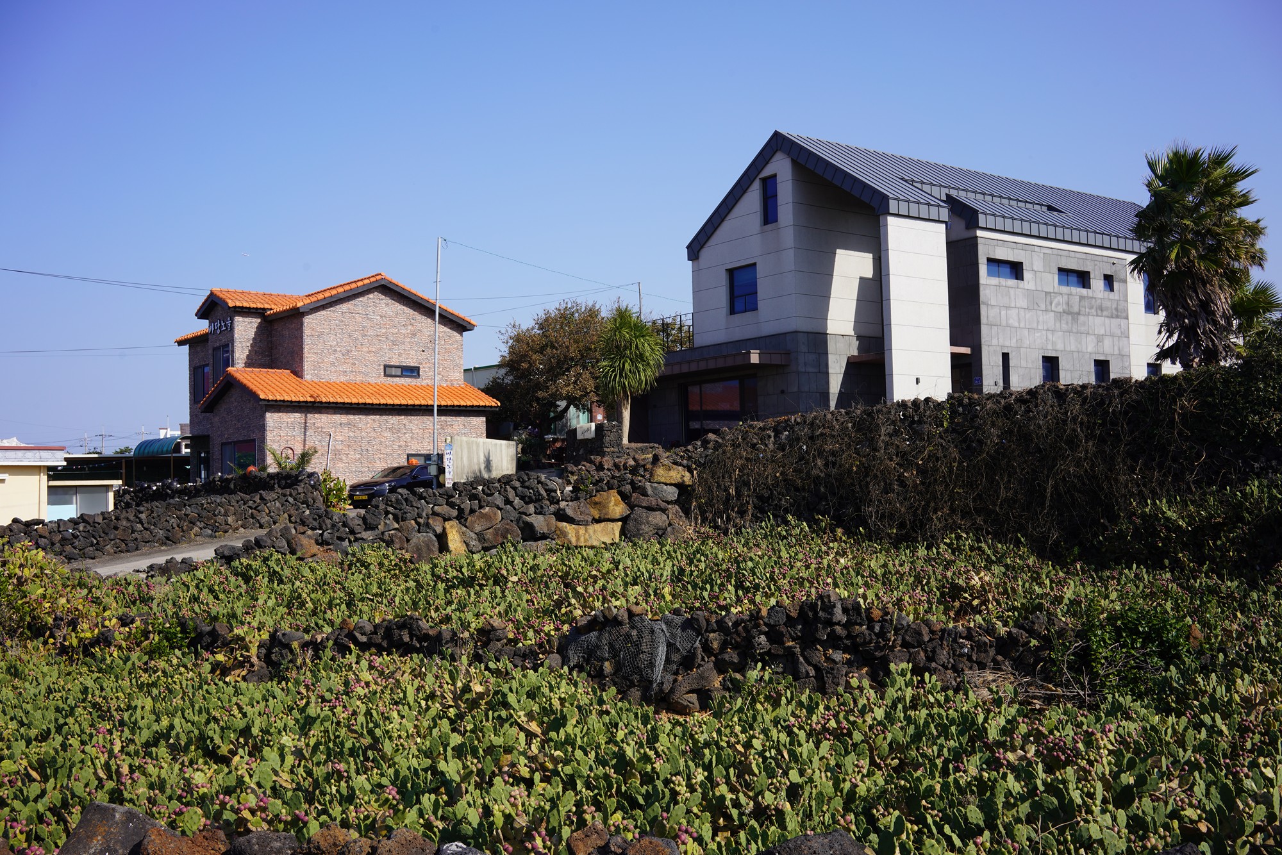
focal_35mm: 35
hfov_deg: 54.4
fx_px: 1246
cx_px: 641
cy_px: 428
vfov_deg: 37.9
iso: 100
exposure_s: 1/100
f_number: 13
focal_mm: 35
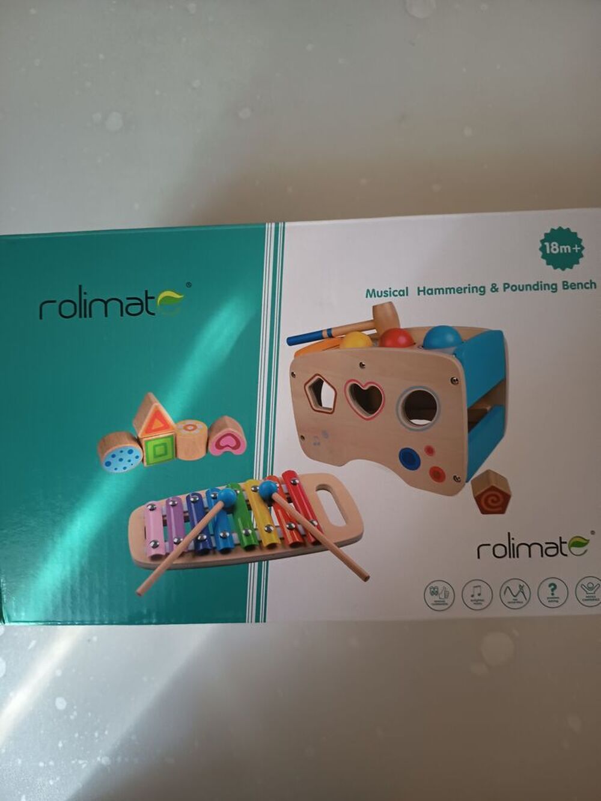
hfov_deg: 56.8
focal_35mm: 24
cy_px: 400
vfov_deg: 71.6
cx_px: 300
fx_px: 555
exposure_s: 1/20
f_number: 1.7
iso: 1628
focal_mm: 5.27
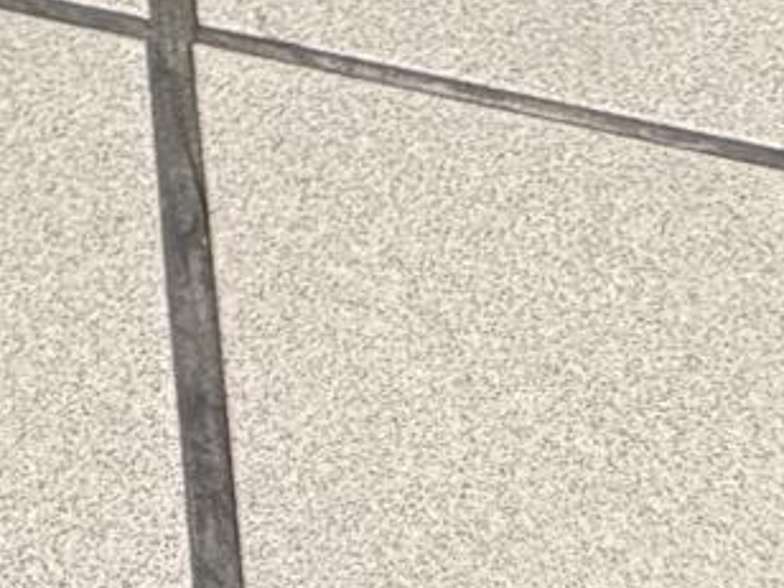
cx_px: -1736
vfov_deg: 8.7
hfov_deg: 9.3
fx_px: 3533
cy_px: -809
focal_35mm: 156
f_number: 1.78
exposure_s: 1/60
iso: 500
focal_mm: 6.76
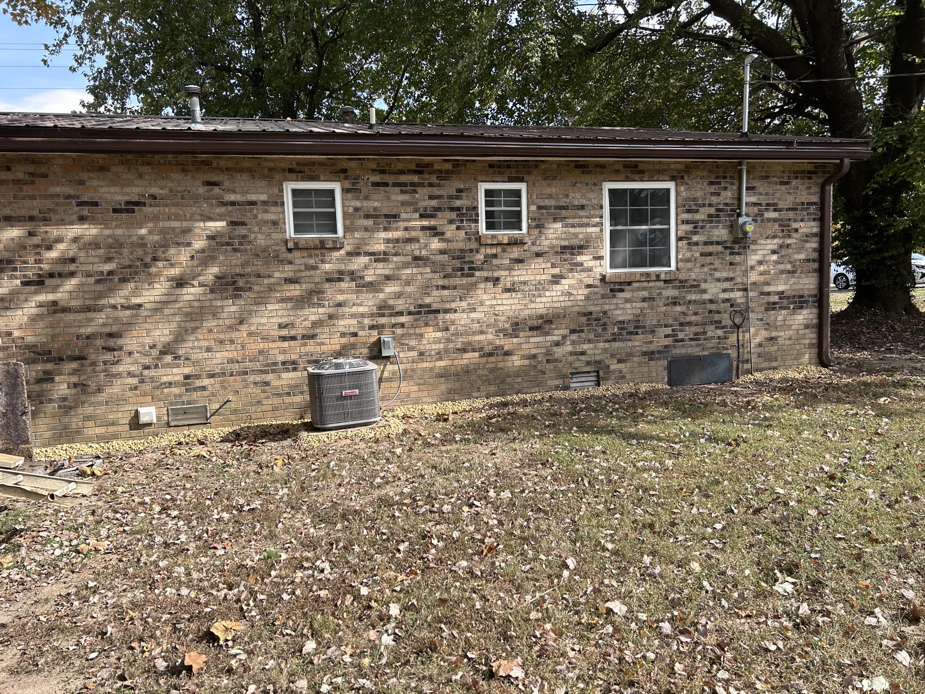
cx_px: 462
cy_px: 347
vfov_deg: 53.1
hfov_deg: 67.3
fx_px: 695
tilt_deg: -5.2
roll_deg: +2.3
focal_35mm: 26
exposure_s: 1/2123
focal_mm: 5.7
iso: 50
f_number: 1.5
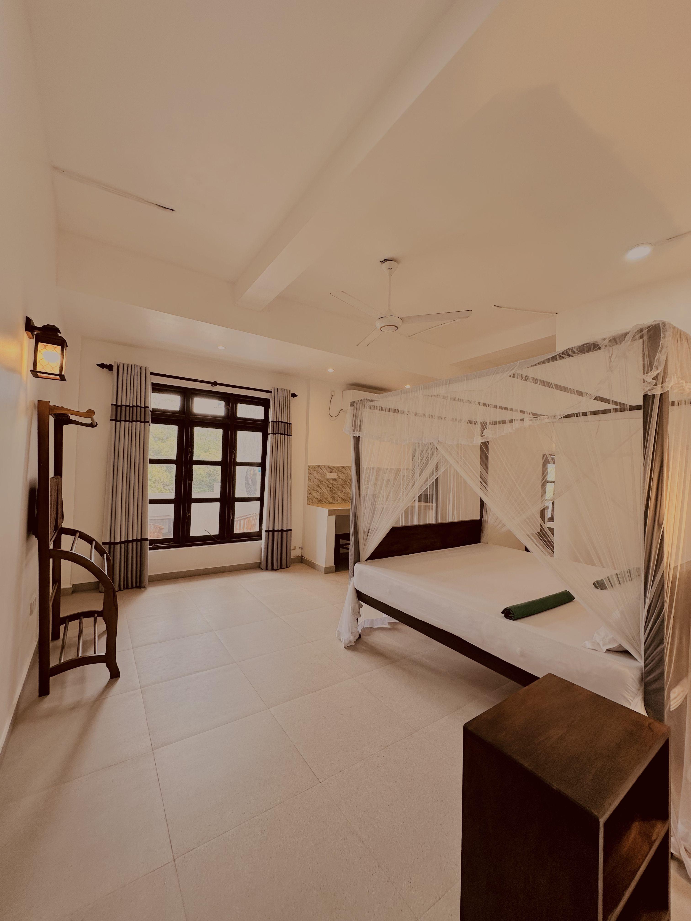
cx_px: 346
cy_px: 460
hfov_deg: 85.7
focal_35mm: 14
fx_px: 373
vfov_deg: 102.1
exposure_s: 1/99
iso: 80
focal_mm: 2.22
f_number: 2.2
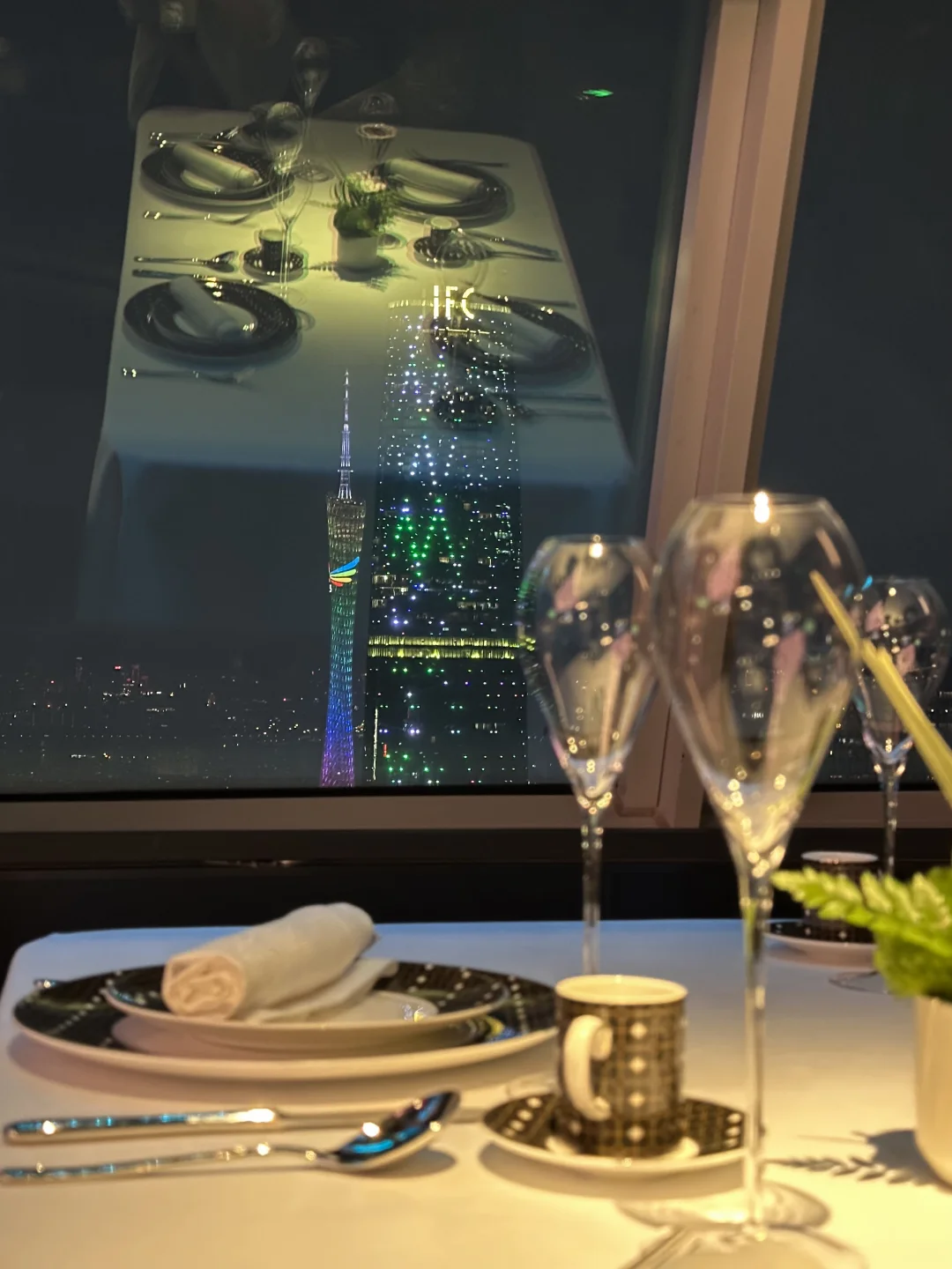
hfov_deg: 30.3
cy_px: 634
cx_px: 476
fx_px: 1760
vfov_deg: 39.7
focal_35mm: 48
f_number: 1.78
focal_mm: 6.86
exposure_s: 1/28
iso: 640
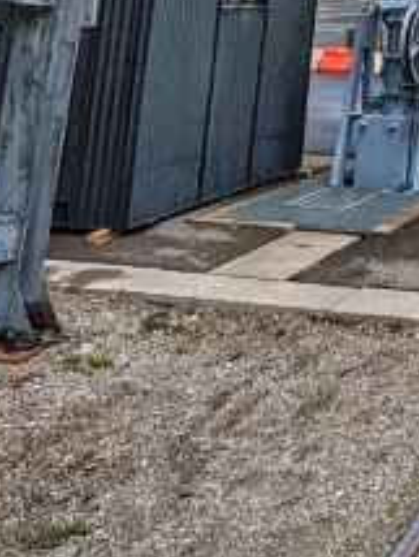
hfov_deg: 19.7
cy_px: -234
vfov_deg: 25.2
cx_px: 674
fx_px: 999
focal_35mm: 62
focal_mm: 1.95
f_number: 2.2
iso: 48
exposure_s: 1/1754
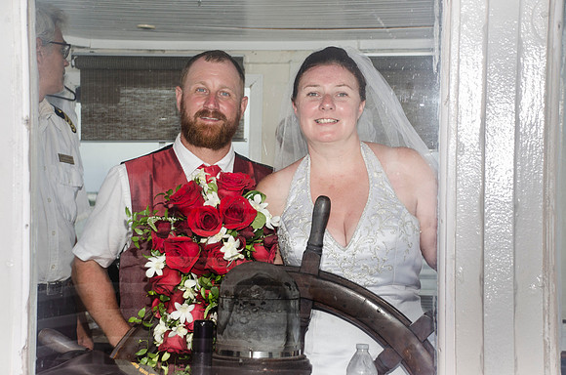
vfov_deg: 18.1
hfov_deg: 27.0
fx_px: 1177
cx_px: 283
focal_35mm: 75
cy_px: 188
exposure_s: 1/160
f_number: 5.6
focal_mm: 50
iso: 100
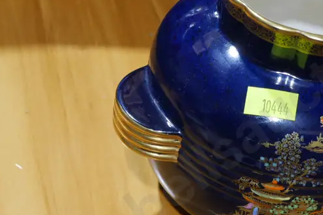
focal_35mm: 108
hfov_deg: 18.6
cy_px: 112
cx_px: 282
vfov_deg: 12.7
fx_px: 969
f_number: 5.3
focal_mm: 25
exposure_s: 1/60
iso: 500
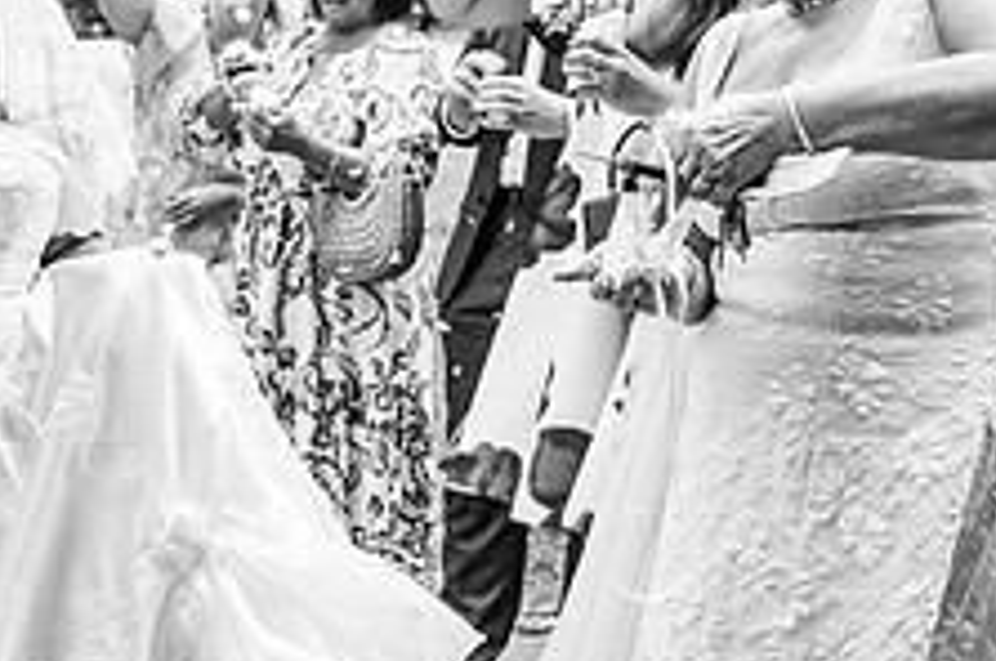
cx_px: -112
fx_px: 2514
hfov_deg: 21.2
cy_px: 161
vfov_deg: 14.9
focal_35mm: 91
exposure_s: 1/400
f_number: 4
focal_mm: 35
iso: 100
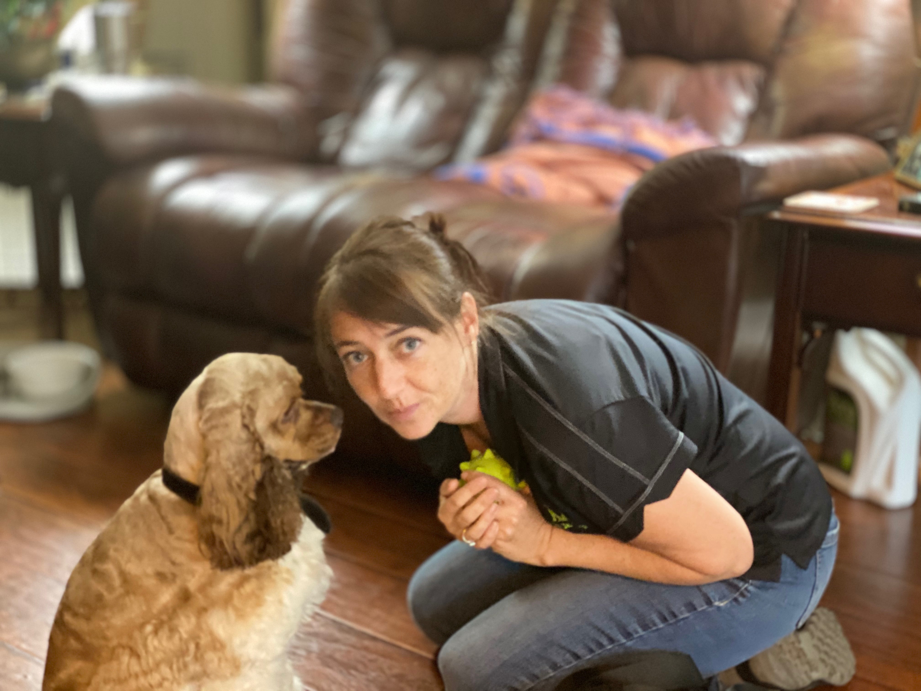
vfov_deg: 28.0
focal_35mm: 52
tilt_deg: -14.9
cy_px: 346
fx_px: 1384
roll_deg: -1.0
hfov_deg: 36.8
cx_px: 460
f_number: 2
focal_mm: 6
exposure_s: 1/15
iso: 640
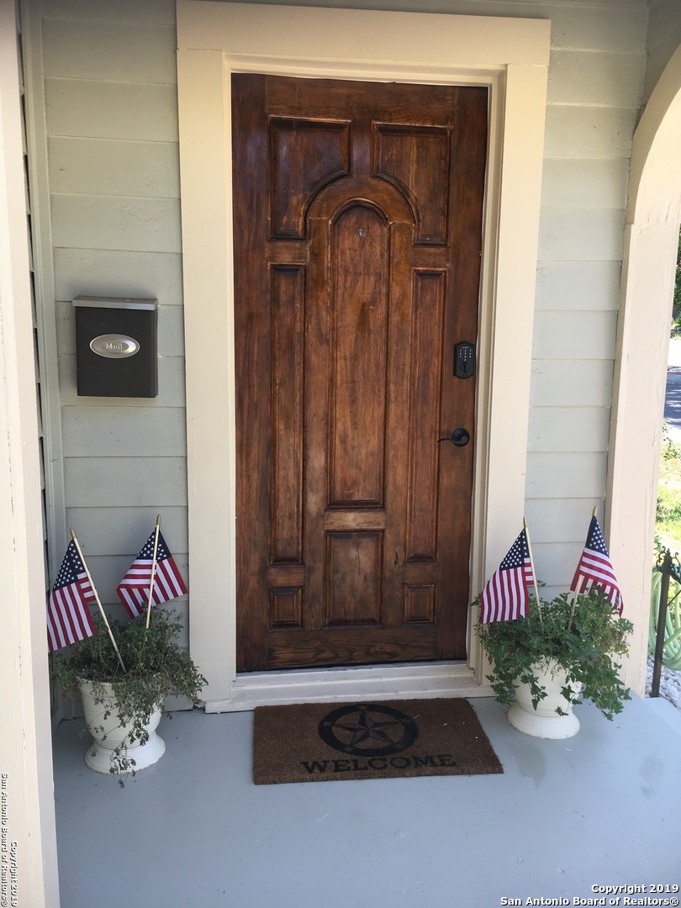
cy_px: 454
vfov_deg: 61.7
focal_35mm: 29
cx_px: 340
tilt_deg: -8.6
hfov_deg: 48.2
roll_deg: -0.2
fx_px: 761
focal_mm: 4.15
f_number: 2.2
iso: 25
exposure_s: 1/229
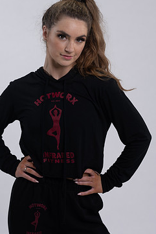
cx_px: 60
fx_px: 688
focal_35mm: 106
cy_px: 102
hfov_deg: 12.9
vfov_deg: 19.3
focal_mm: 85
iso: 125
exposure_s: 1/125
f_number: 4
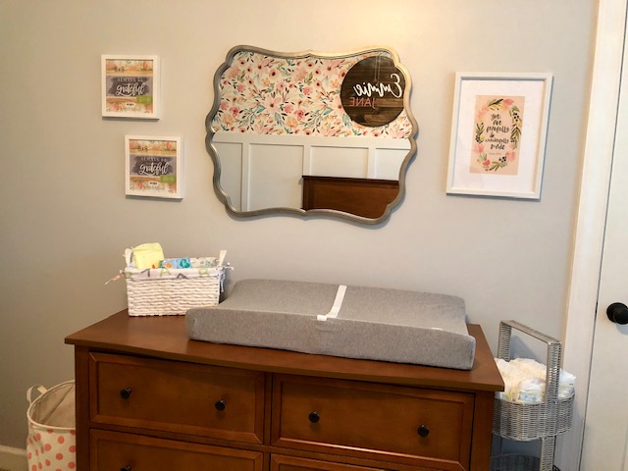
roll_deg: -2.4
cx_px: 314
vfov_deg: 49.7
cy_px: 236
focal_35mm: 28
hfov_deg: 63.4
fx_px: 508
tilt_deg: -6.6
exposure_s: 1/15
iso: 80
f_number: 1.8
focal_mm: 3.99
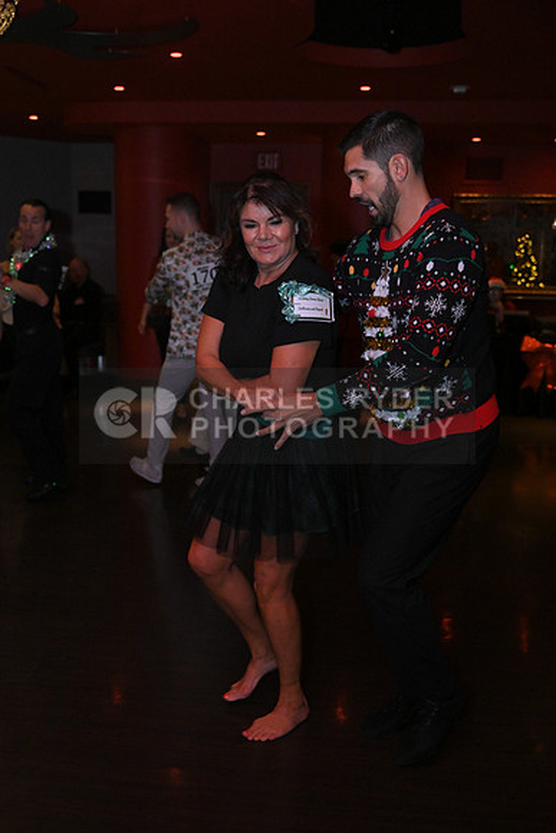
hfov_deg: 35.1
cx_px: 278
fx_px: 880
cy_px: 416
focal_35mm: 38
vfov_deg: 50.7
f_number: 4
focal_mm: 38
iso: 3200
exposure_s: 1/250
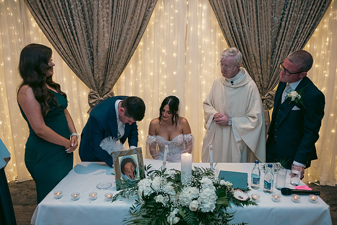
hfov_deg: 69.4
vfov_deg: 49.6
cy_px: 112
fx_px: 243
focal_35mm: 26
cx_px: 168
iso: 800
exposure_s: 1/160
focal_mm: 26
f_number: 3.5
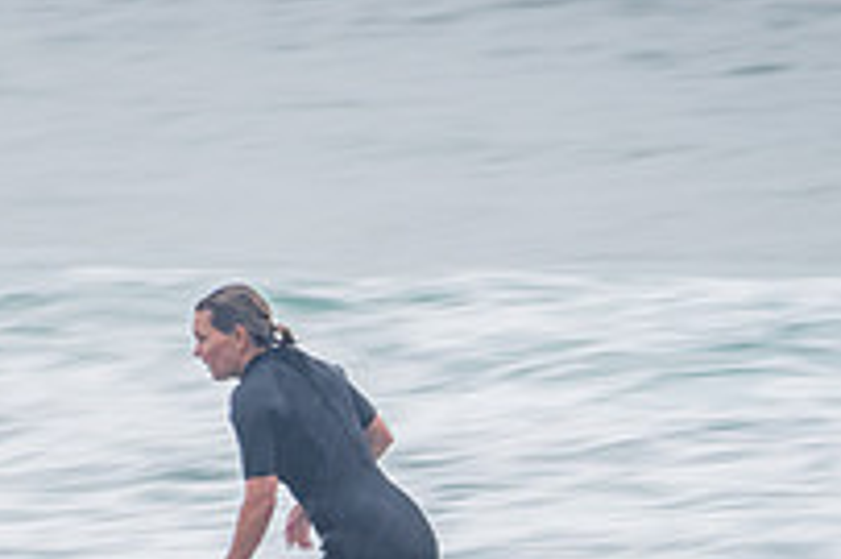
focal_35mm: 1429
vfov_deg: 1.0
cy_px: 714
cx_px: 220
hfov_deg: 1.4
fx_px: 33355
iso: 64
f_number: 8
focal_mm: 500
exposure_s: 1/30
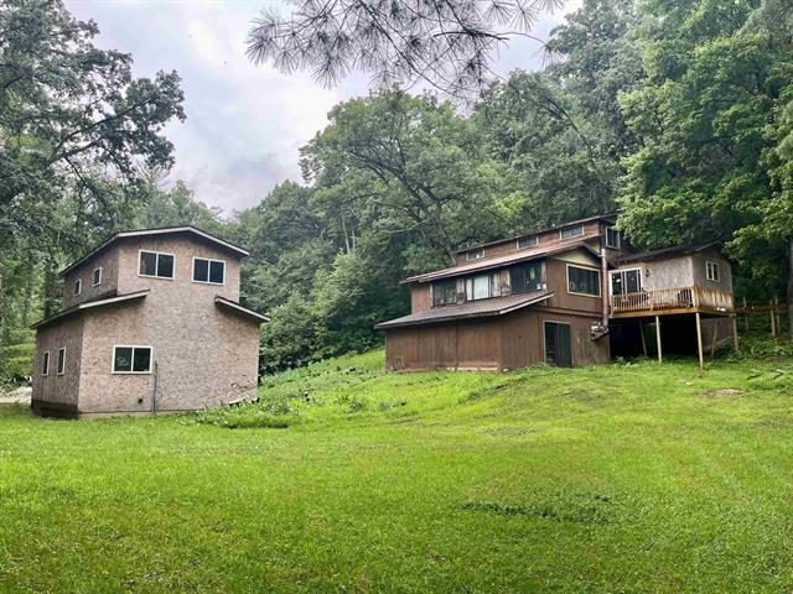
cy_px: 297
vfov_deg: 53.1
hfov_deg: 67.3
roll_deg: -0.2
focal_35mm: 26
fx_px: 596
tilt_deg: +8.0
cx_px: 396
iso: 40
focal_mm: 5.1
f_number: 1.6
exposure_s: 1/248
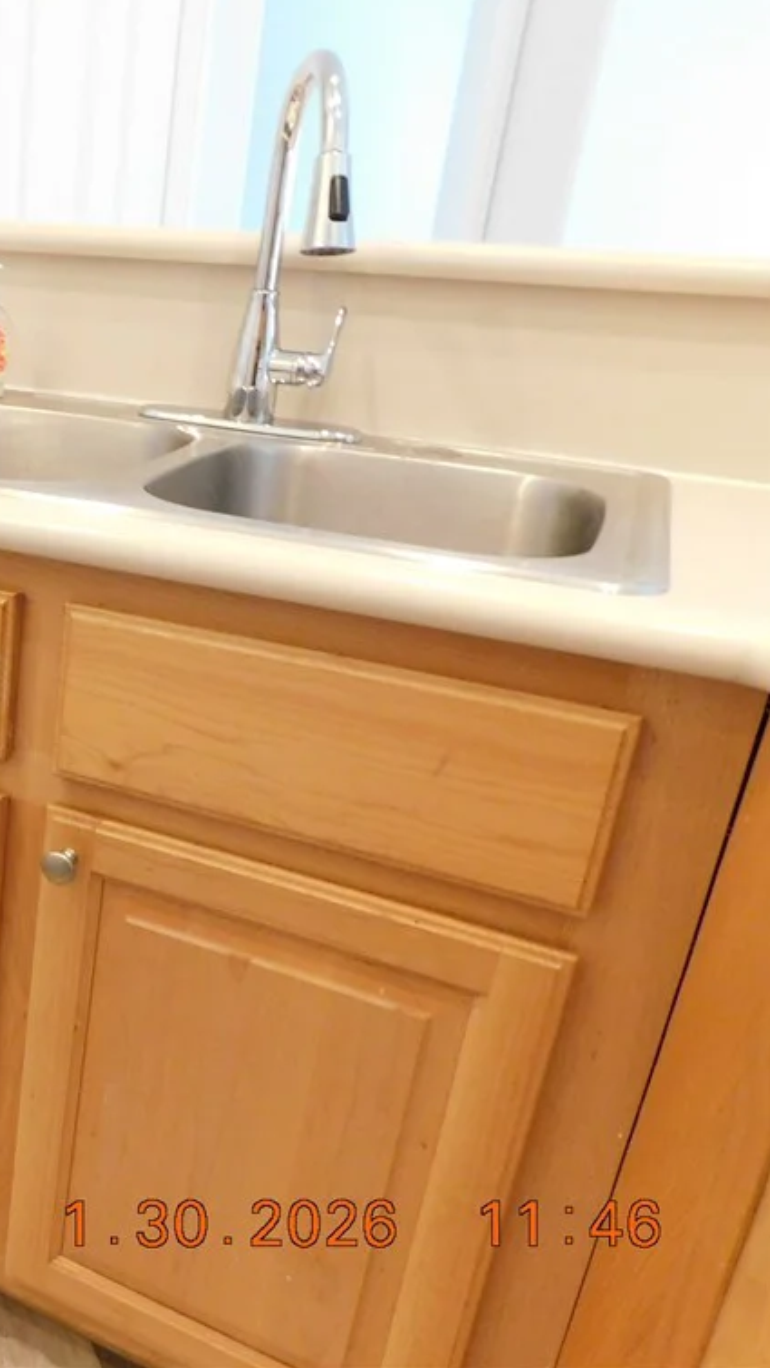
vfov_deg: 58.0
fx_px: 1233
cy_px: 674
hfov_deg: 29.8
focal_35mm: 34
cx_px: -150
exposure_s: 1/15
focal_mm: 4
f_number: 3
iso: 400
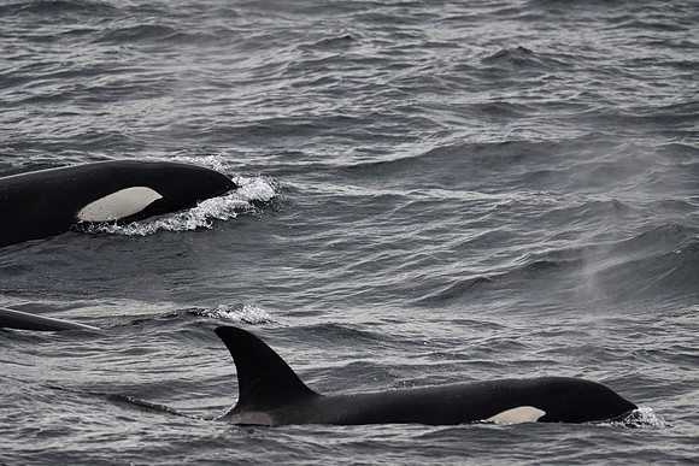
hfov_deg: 2.6
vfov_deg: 1.7
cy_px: 233
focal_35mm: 800
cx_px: 350
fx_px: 15536
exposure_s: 1/4000
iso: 800
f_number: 8
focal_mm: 800
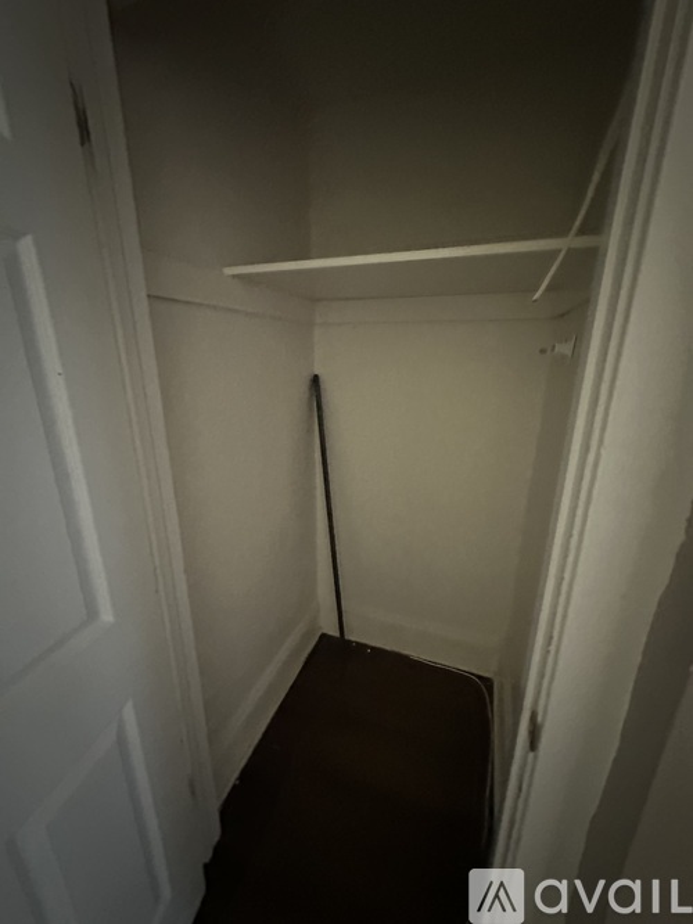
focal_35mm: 14
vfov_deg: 102.1
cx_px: 346
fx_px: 374
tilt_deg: -17.8
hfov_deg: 85.7
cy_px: 462
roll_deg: -1.6
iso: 1600
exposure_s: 1/30
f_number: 2.2
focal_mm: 2.22
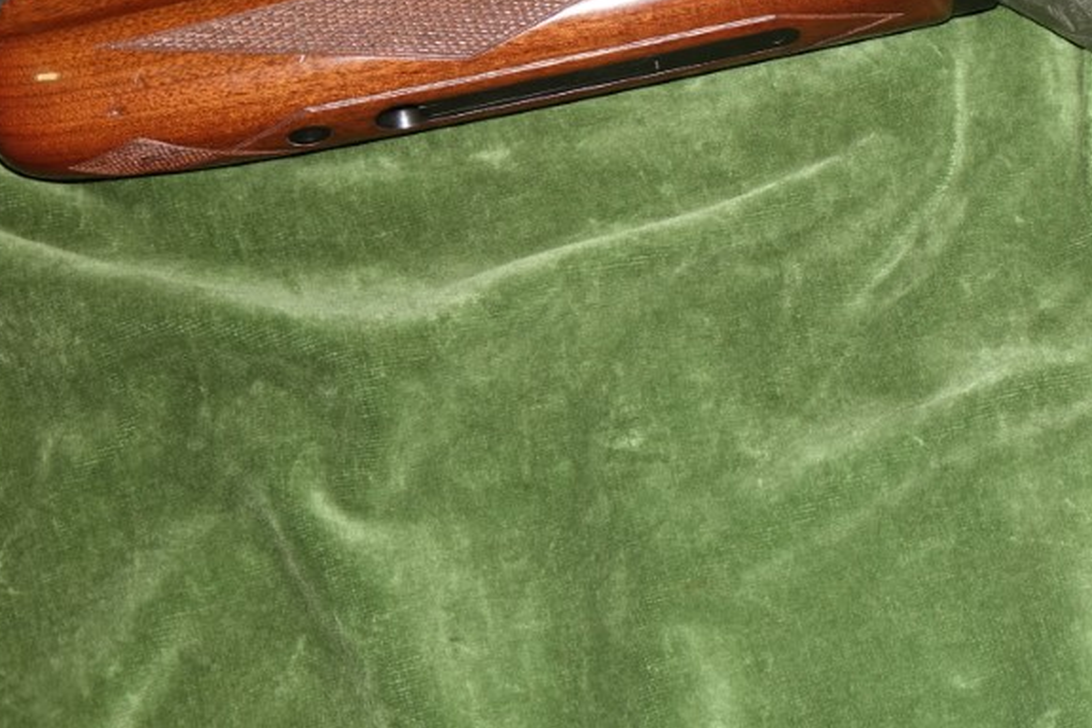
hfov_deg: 24.3
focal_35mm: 80
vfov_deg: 16.9
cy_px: 125
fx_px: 2426
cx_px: 1064
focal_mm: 14.84
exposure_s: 1/50
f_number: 4
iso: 200
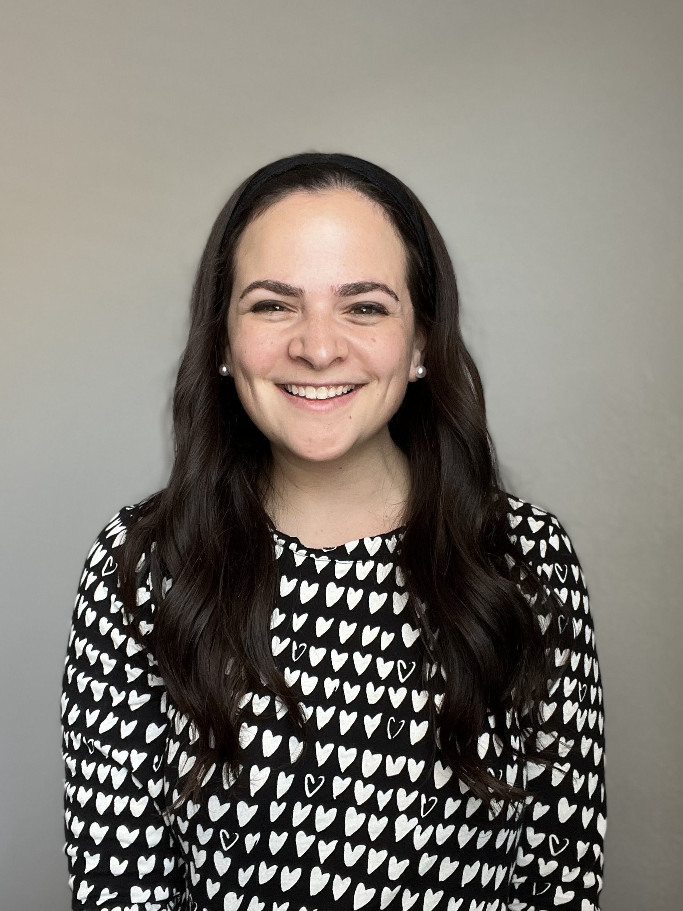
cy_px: 498
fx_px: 973
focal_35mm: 37
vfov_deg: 50.1
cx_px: 325
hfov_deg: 38.7
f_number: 2.2
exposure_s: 1/105
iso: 100
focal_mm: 2.71
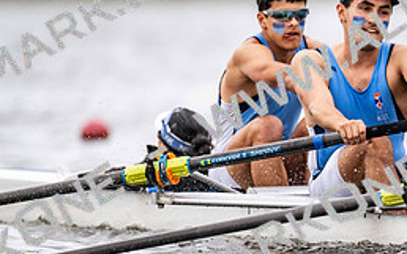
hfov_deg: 1.5
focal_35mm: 1374
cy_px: 144
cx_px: 388
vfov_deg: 1.0
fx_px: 15234
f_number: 4
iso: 1250
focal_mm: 600
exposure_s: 1/2500
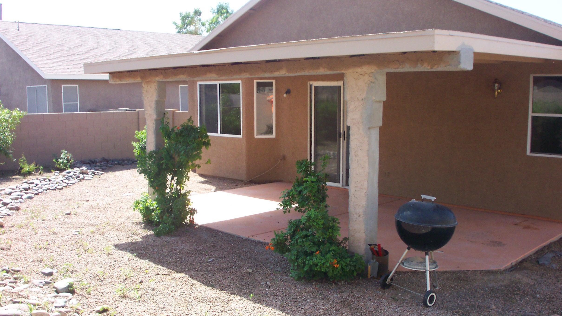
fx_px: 551
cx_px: 281
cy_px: 174
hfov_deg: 54.0
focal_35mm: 37
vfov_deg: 32.0
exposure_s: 1/60
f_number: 9.5
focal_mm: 7.5
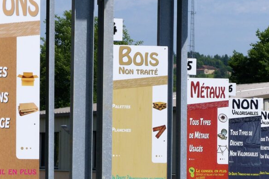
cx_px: 155
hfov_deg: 7.7
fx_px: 1986
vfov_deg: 5.2
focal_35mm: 266
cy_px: 169
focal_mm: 26.5
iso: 100
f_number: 4.5
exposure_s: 1/1300
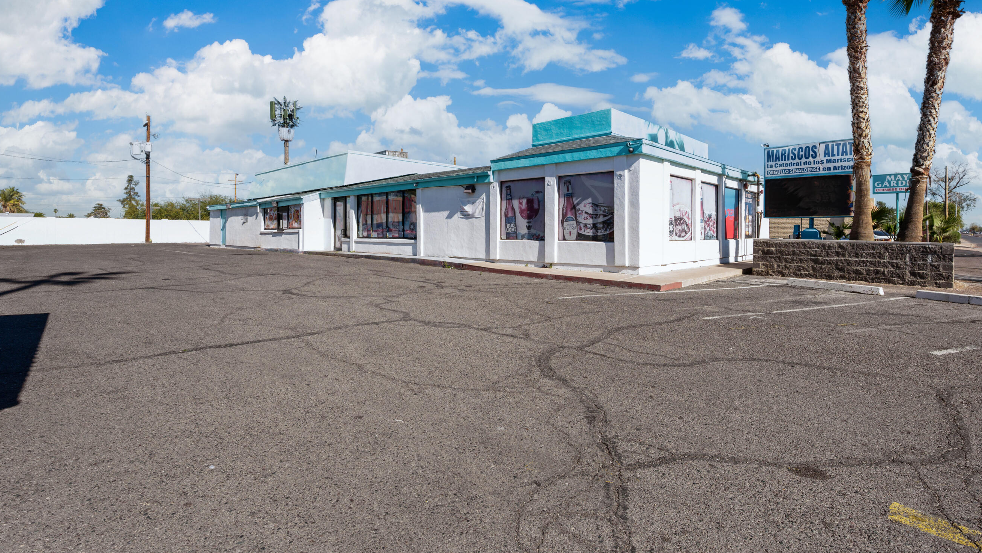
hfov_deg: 92.6
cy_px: 233
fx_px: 469
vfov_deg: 60.7
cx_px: 516
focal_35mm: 18
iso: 100
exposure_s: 1/125
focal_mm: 15
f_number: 8
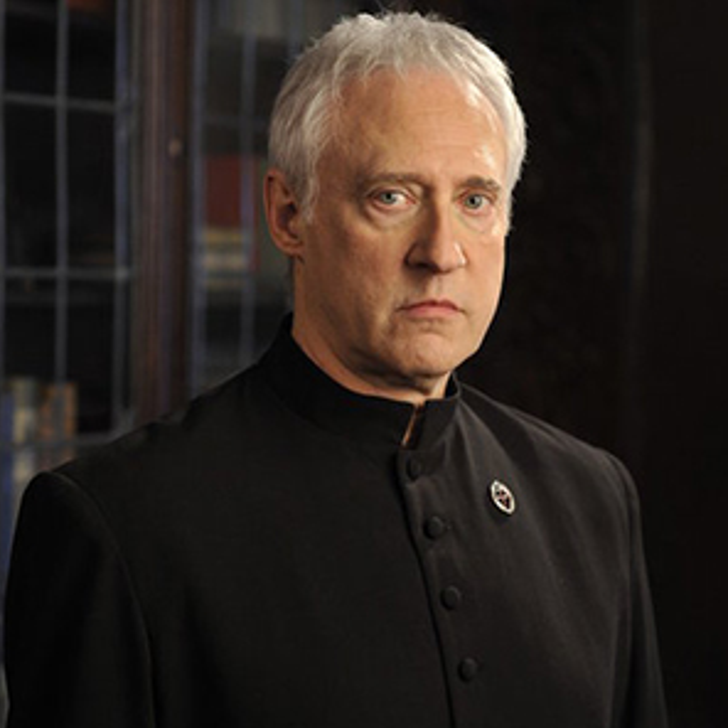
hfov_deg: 15.8
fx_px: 2617
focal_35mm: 110
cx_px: 364
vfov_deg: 15.8
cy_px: 493
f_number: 3.2
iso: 1600
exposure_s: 1/60
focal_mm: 85
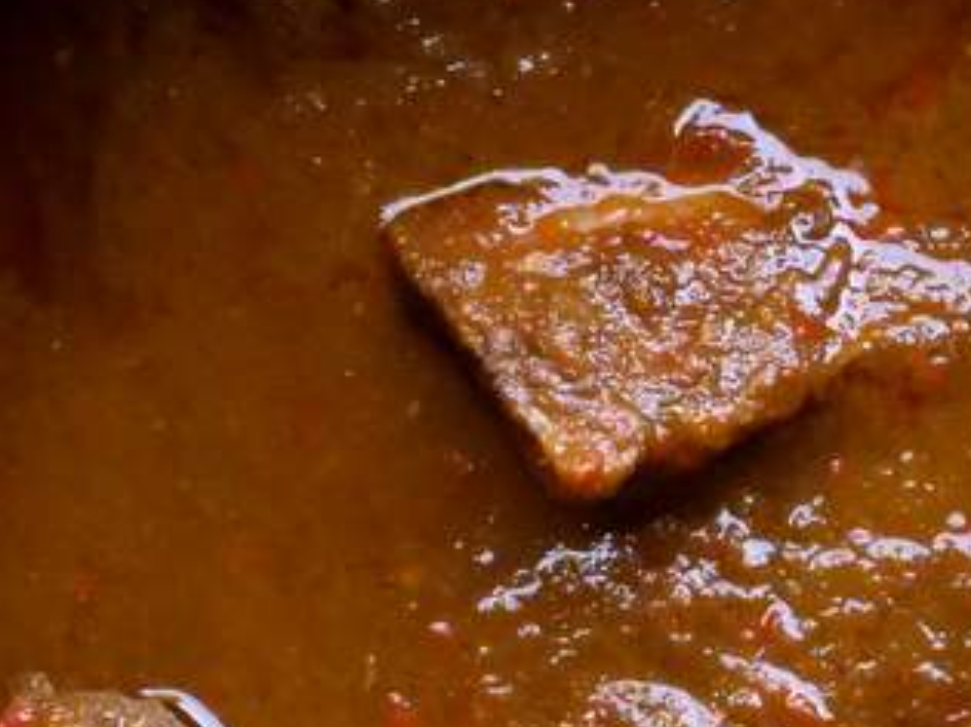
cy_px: 505
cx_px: 1332
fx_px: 3421
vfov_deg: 12.1
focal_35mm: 122
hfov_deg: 15.3
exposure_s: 1/20
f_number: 14
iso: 3200
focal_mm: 16
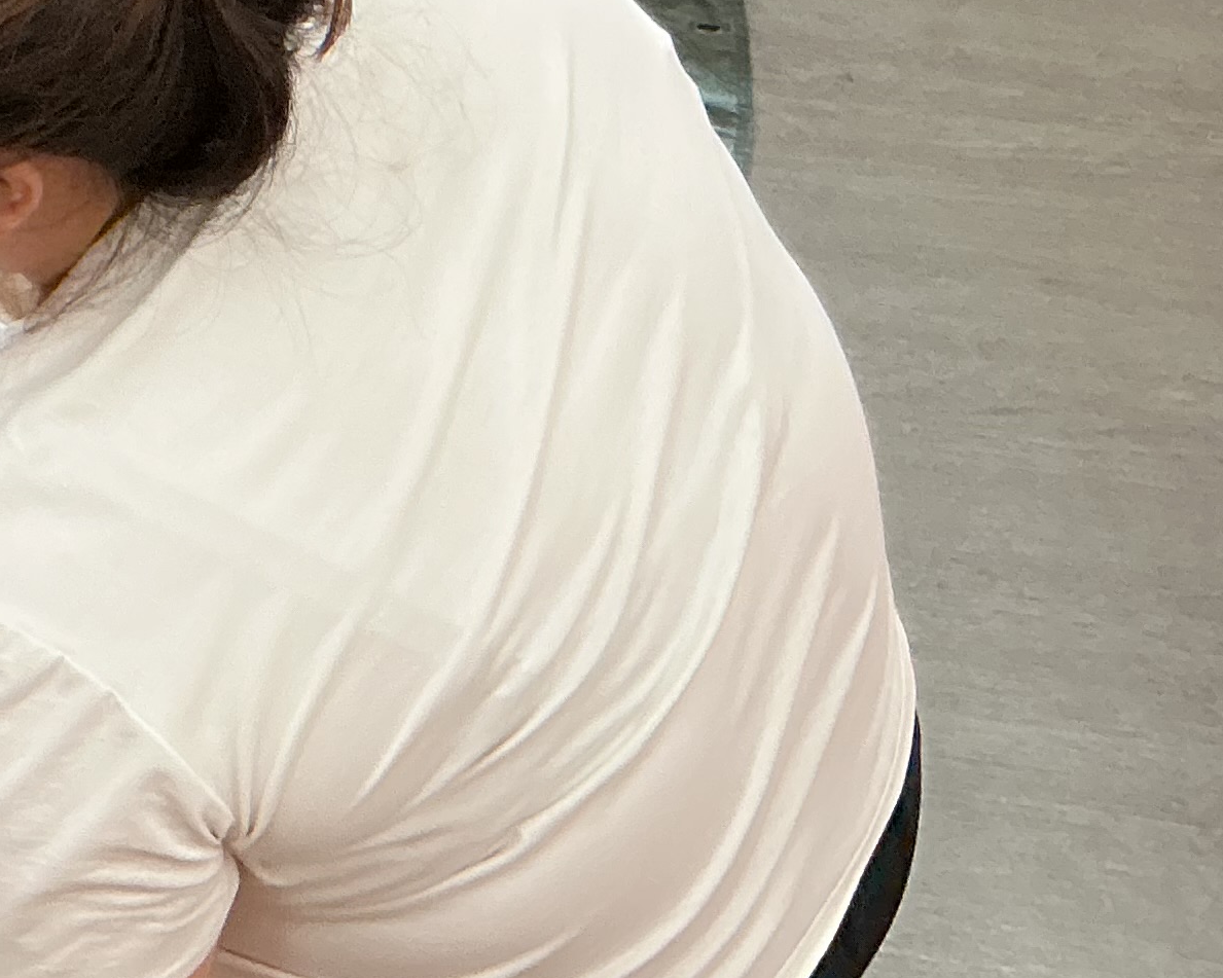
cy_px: -480
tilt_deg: -32.5
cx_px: -811
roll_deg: +1.7
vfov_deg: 14.9
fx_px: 3475
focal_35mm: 96
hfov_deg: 17.2
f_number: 1.8
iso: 125
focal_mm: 3
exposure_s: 1/50
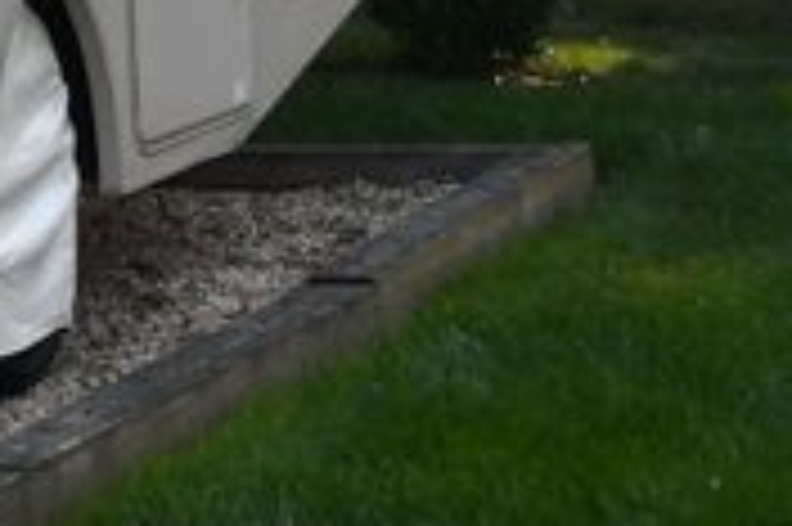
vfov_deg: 6.4
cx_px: -1318
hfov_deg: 8.6
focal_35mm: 210
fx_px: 4616
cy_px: -384
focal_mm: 24
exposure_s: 1/250
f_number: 5.6
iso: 400
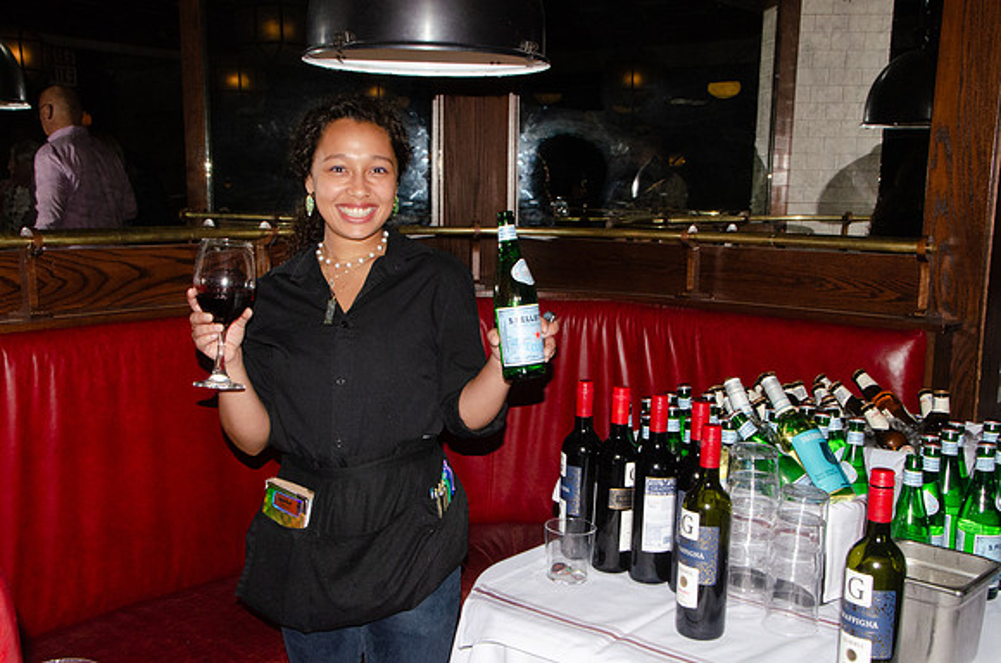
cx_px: 500
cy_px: 332
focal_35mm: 39
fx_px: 1082
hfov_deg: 49.6
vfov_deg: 34.1
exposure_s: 1/250
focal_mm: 26
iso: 2500
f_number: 20
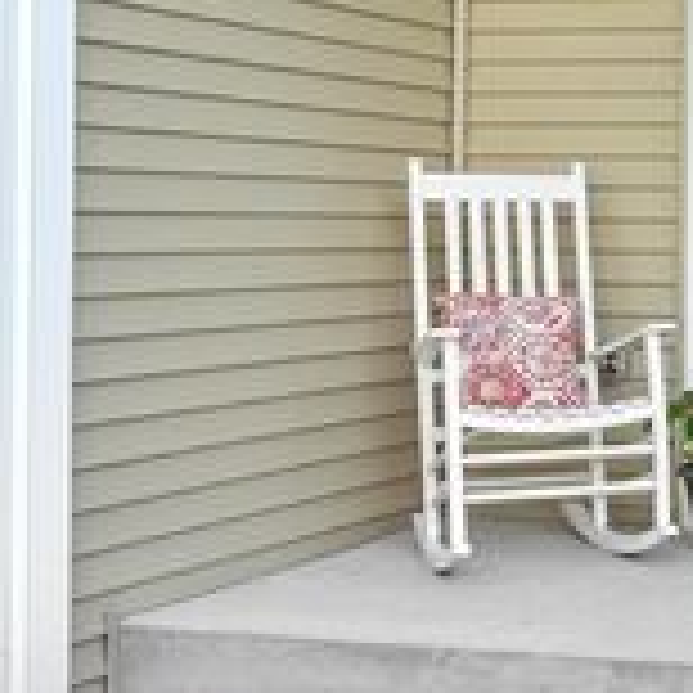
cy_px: 218
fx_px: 1744
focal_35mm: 77
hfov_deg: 19.7
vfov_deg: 22.4
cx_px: 1017
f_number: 8
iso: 320
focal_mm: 19
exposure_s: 1/125
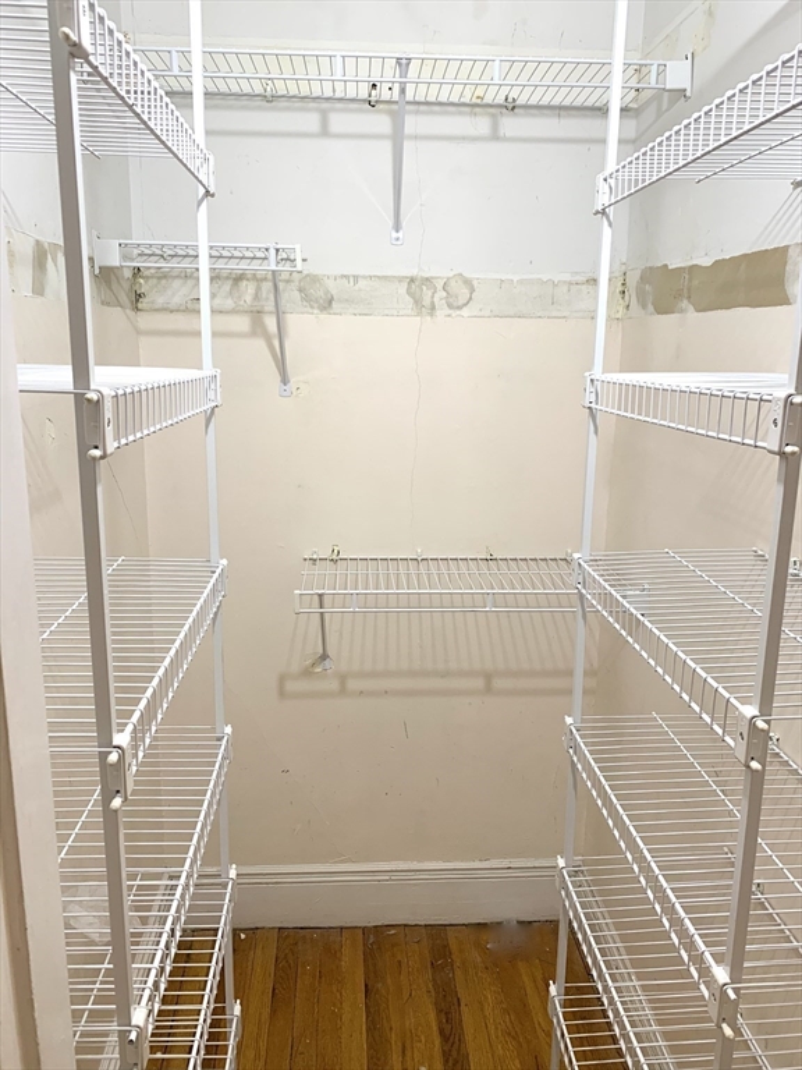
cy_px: 535
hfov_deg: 53.1
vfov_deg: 67.3
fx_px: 803
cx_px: 401
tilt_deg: -11.8
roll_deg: -1.1
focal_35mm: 26
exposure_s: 1/60
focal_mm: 4.25
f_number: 1.8
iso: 80
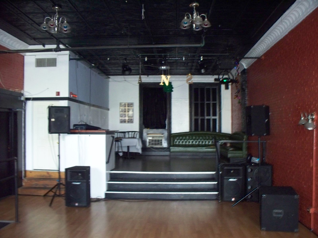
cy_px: 119
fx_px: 331
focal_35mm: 36
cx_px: 159
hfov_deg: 51.4
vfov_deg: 39.7
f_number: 2.8
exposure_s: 1/30
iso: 400
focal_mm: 7.54
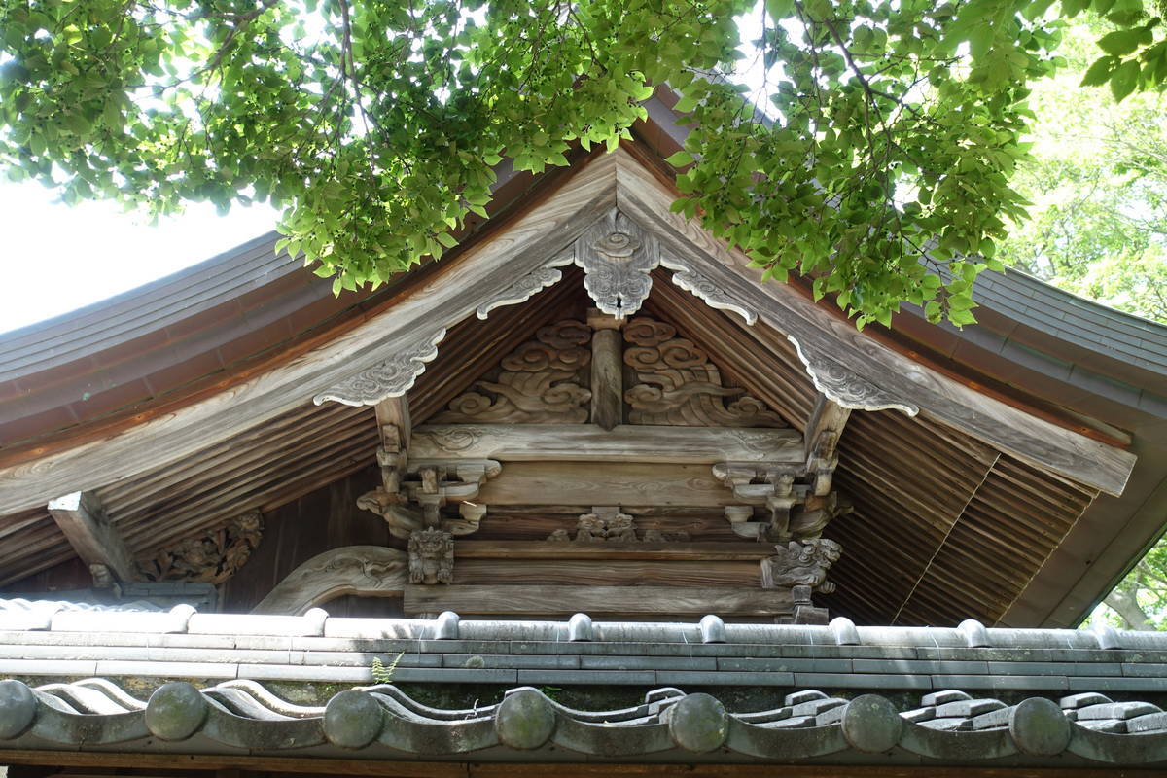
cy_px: 389
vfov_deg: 29.9
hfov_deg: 43.6
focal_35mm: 45
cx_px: 584
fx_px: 1459
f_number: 3.2
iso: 200
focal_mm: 16.62
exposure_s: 1/125
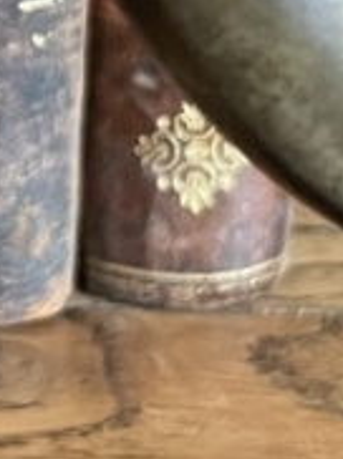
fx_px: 2291
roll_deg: +0.5
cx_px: -246
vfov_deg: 11.2
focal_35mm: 173
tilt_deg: -19.3
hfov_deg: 8.3
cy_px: -92
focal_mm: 4.2
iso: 640
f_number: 1.6
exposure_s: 1/33
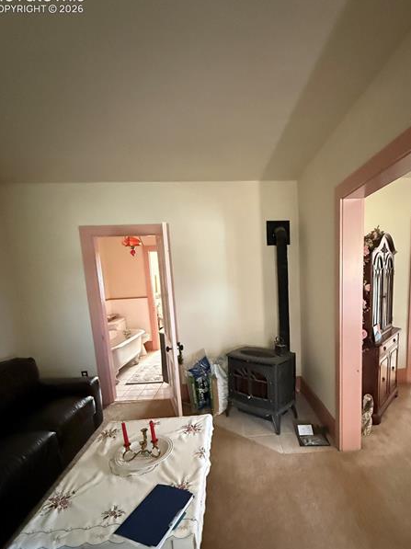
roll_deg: +4.4
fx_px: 285
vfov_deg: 87.0
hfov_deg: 70.8
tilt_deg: -4.9
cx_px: 248
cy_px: 320
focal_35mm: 18
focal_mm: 2.22
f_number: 2.2
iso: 1250
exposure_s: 1/60
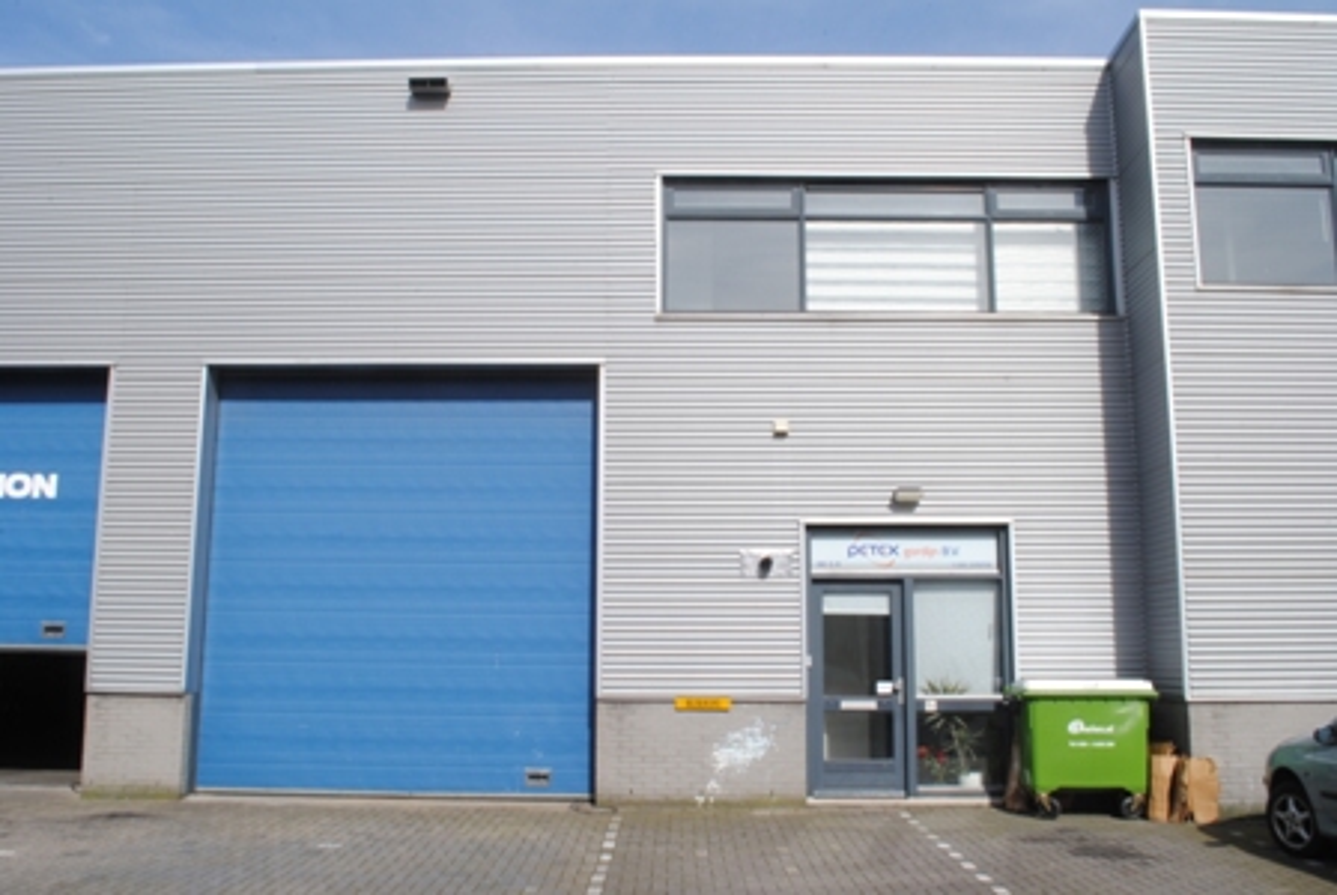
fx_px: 1227
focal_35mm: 33
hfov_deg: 57.2
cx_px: 668
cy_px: 448
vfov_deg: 40.1
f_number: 25
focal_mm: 22
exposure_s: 1/30
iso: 100
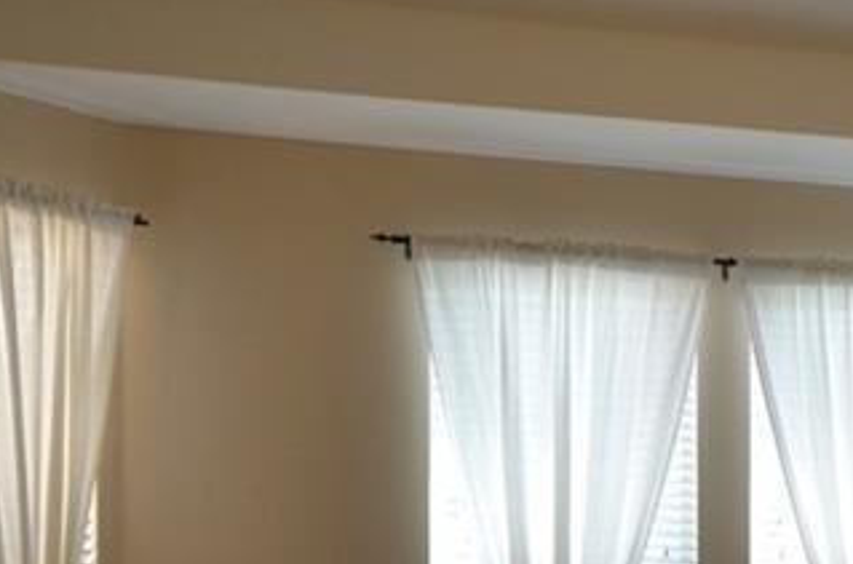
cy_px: 616
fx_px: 1820
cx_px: 968
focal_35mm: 77
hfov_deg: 24.4
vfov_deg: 17.1
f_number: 5.6
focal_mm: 16
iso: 500
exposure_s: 1/60
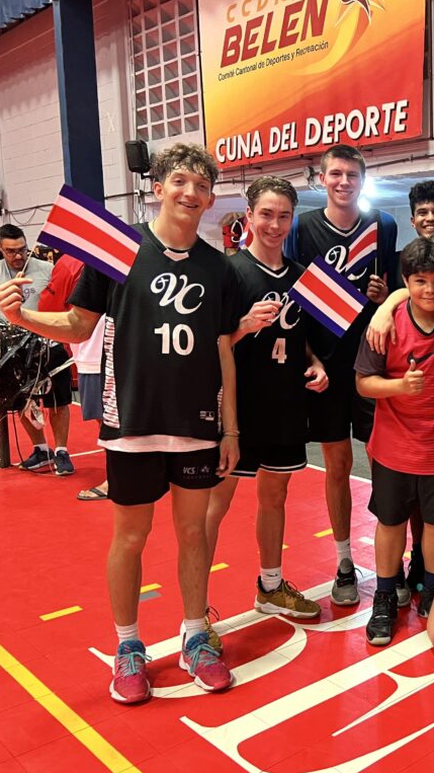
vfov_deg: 52.8
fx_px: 778
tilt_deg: -7.9
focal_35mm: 38
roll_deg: -0.1
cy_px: 385
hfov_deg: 28.4
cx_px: 473
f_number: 1.5
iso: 400
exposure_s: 1/60
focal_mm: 5.7
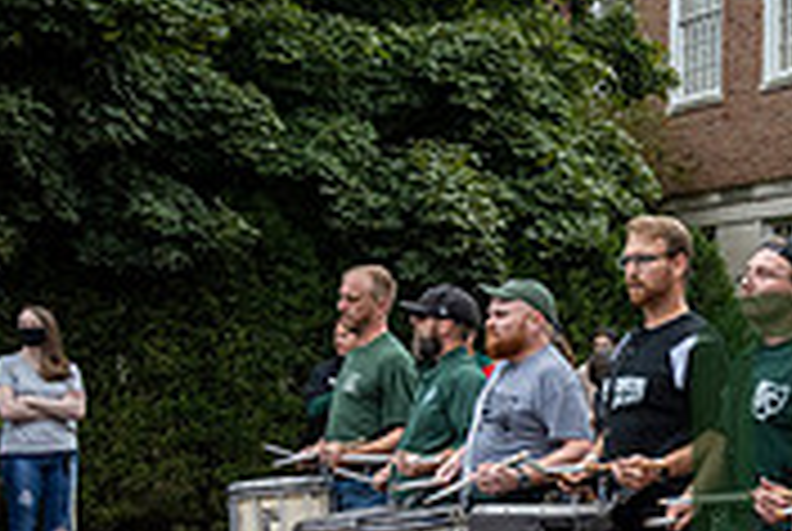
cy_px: 506
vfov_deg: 17.0
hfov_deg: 22.8
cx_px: 1030
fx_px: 1741
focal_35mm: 79
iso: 1000
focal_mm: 24
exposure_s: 1/1600
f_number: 4
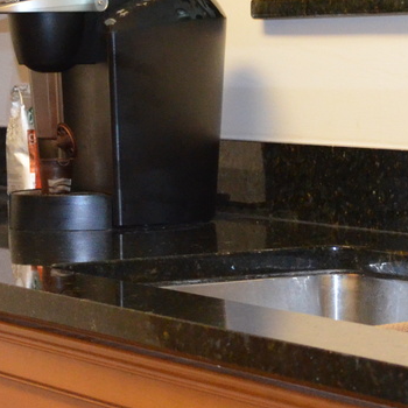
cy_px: 321
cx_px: 384
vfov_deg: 11.3
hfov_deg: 11.3
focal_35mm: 154
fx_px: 2054
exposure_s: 1/60
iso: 2200
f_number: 4.2
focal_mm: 26
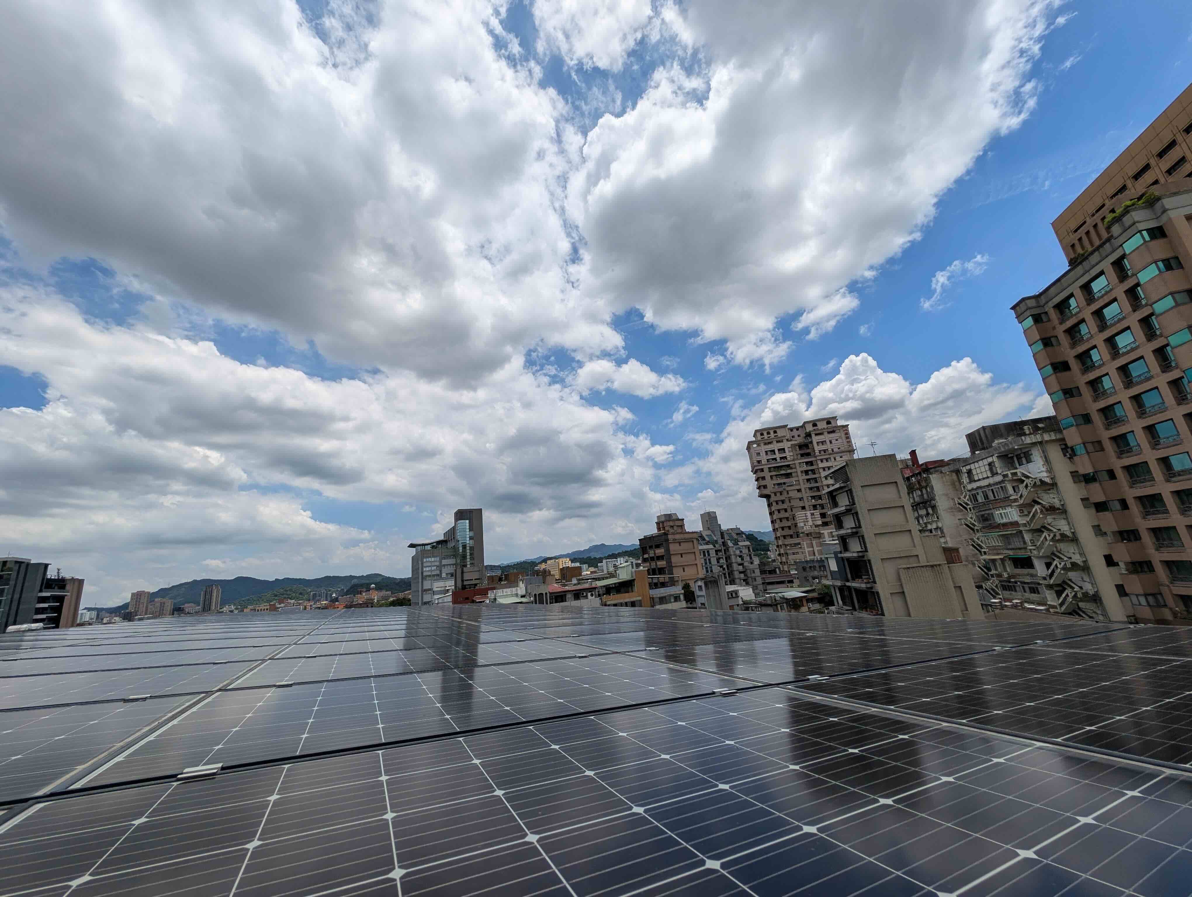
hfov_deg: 110.5
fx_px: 414
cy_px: 448
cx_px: 596
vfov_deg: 94.6
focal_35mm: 12
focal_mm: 2.23
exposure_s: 1/4016
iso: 42
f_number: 1.95
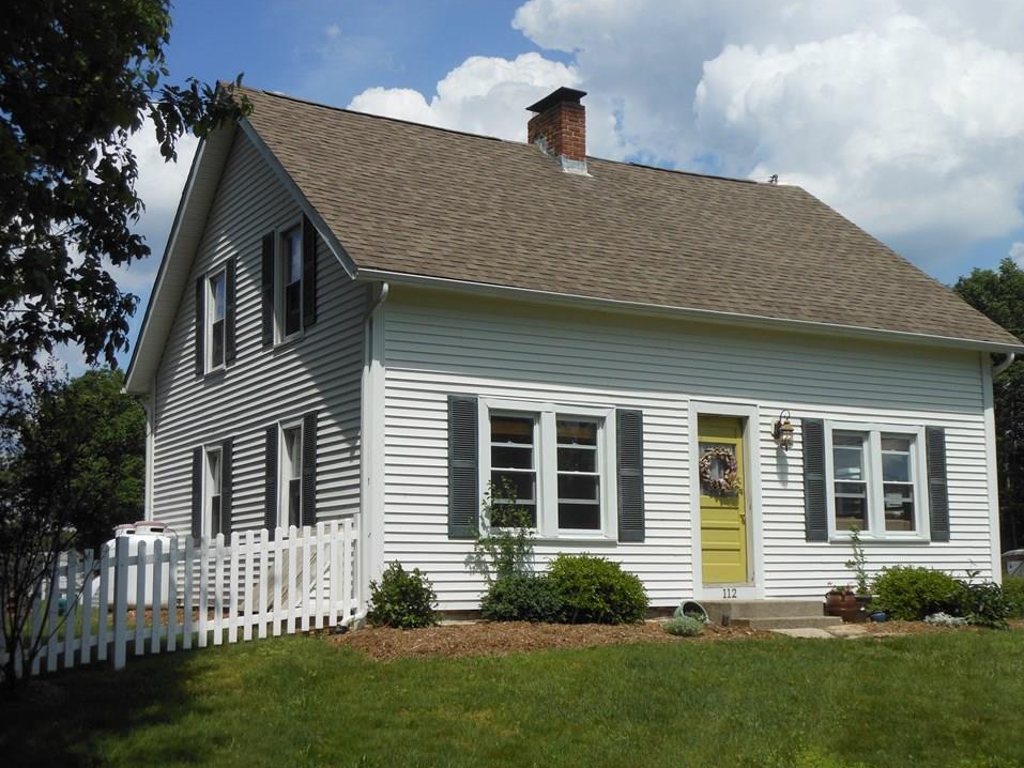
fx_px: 1361
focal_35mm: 46
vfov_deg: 31.5
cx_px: 531
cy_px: 395
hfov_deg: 41.2
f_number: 3.8
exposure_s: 1/1500
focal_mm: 7.7
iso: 80
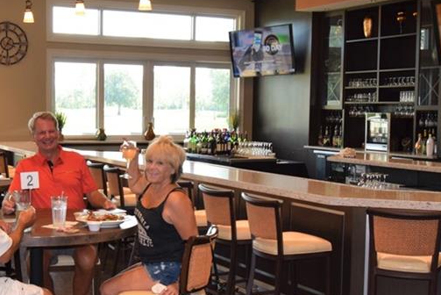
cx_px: 167
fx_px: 748
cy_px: 177
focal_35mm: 61
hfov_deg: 32.7
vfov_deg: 22.3
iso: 800
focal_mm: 20
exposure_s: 1/100
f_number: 5.6
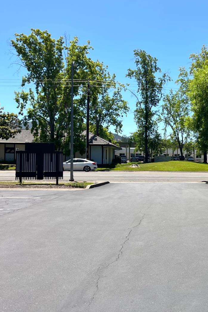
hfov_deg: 33.2
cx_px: 167
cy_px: 166
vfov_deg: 49.5
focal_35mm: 39
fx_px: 338
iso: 50
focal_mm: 5.1
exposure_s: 1/2755
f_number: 1.6
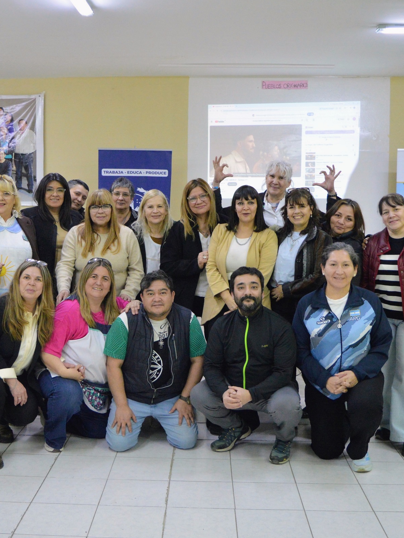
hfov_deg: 31.6
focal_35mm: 46
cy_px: 268
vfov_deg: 41.5
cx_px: 162
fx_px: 711
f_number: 3.8
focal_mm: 21
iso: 1600
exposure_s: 1/80
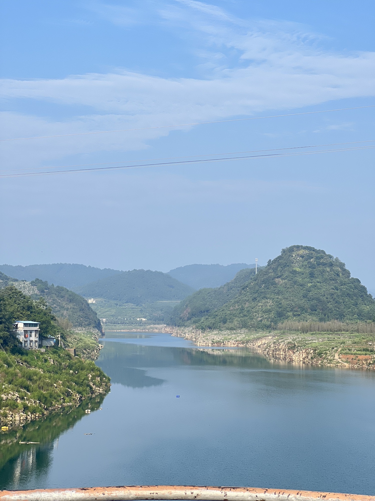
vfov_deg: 25.3
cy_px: 250
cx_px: 188
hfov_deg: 19.1
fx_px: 1112
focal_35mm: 77
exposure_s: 1/428
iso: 32
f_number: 2.8
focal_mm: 9
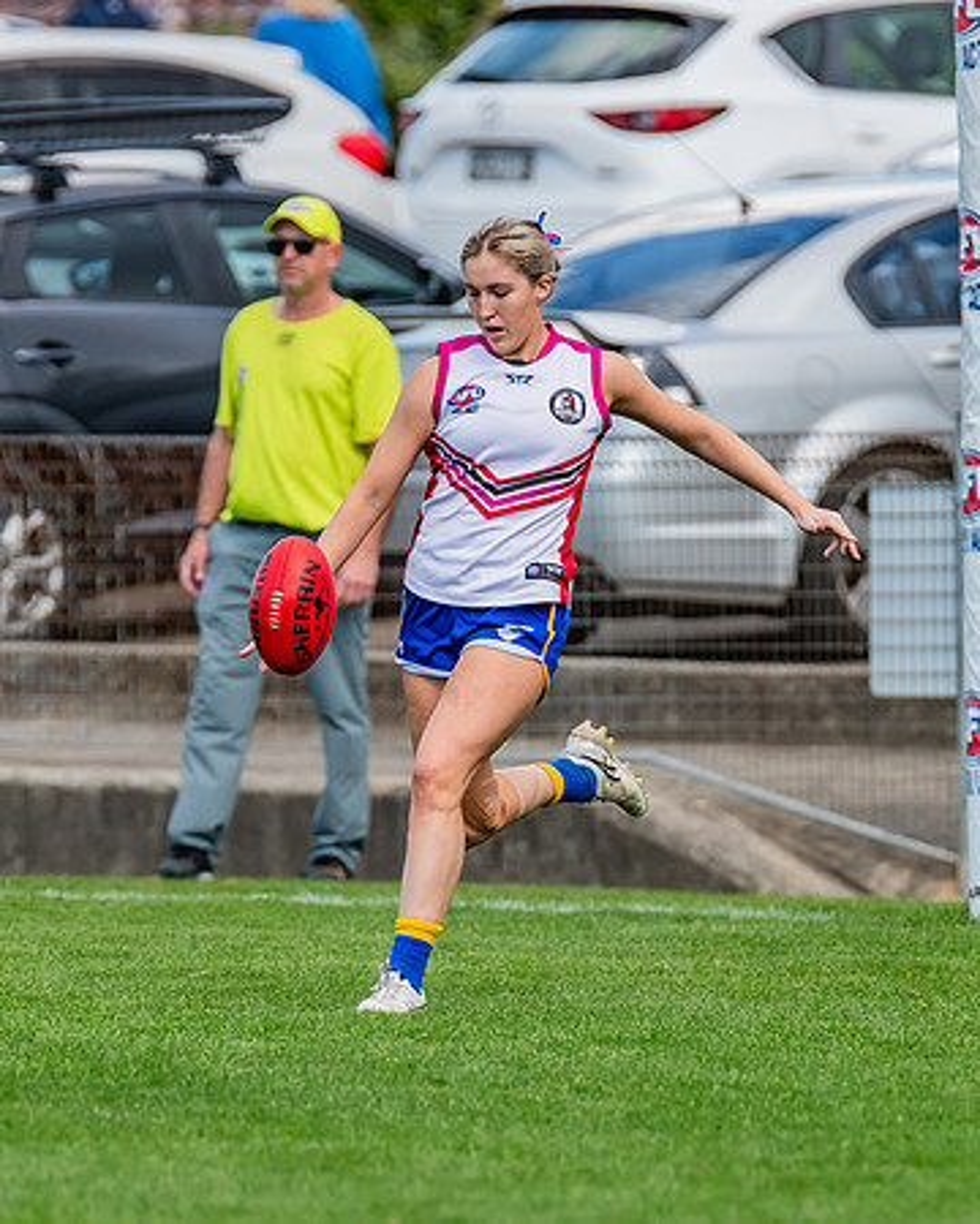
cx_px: 518
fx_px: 25570
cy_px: 687
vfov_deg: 2.7
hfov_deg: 2.2
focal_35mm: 705
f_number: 5.6
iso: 800
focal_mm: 420
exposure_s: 1/1600
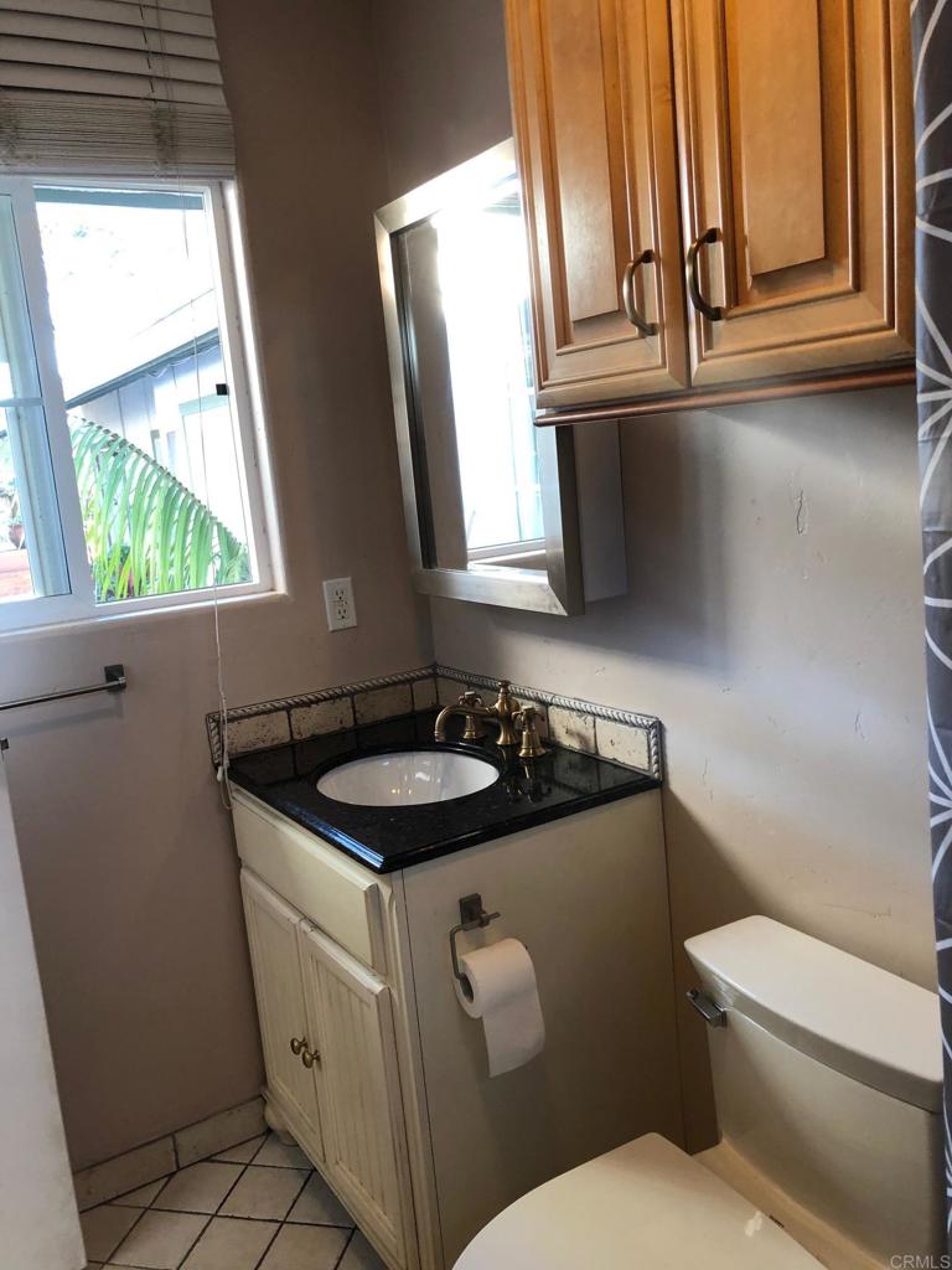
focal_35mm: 28
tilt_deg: -10.2
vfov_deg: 63.4
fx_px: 1027
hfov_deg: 49.7
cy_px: 635
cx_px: 476
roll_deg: +5.0
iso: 40
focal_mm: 3.99
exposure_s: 1/24
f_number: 1.8
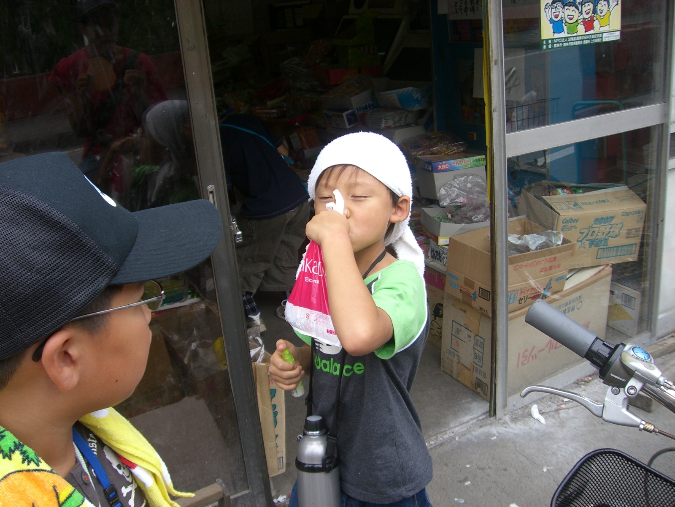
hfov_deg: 49.0
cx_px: 338
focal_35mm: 38
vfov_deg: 37.7
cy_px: 254
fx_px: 741
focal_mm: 6.2
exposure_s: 1/250
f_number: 2.7
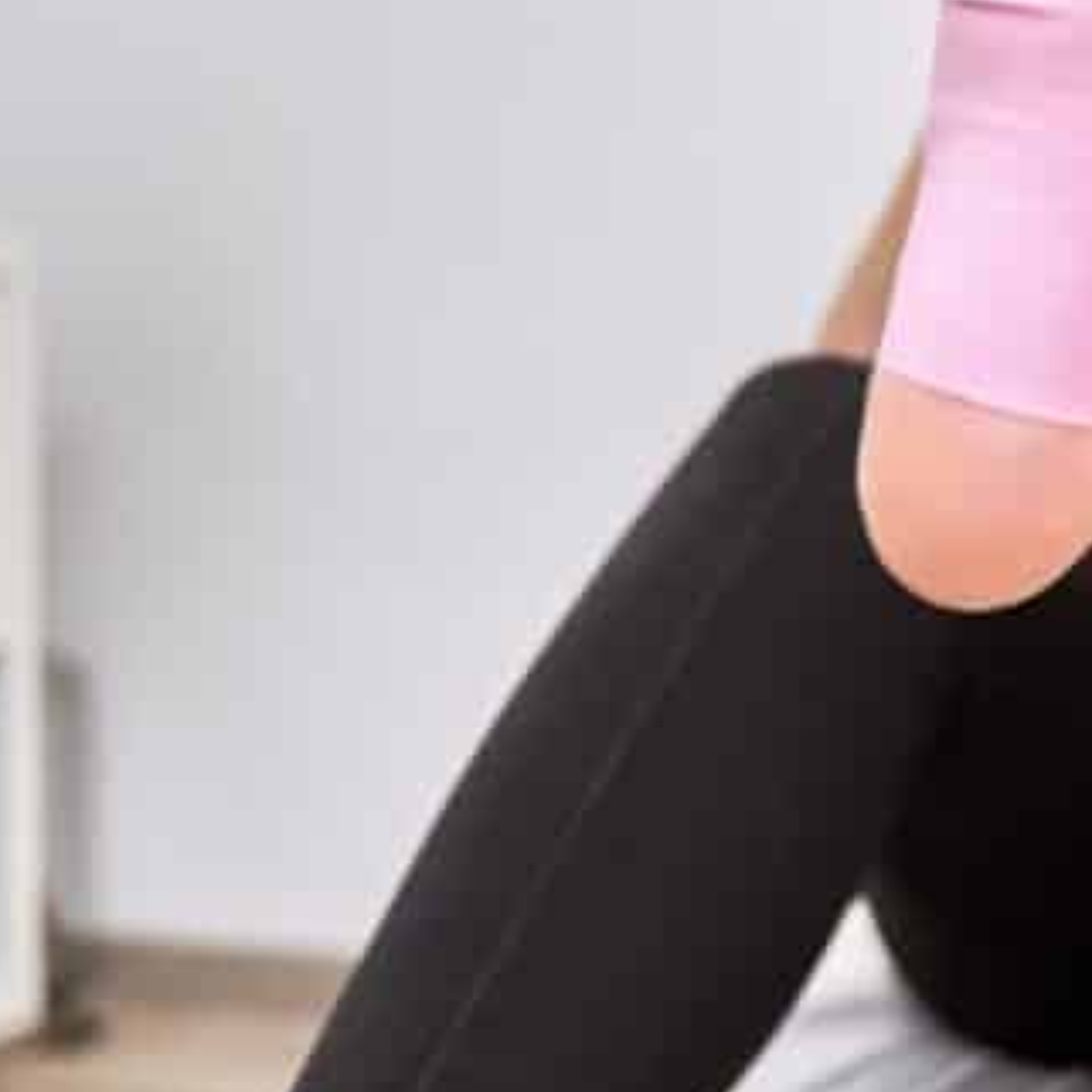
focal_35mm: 76
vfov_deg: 22.6
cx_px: 1534
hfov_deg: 20.2
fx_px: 2712
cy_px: 311
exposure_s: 1/250
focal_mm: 28
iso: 400
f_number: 2.8
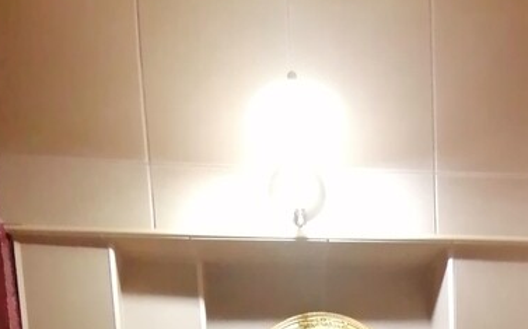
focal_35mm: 49
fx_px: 705
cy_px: 589
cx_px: 385
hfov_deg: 40.1
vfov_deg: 19.6
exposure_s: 1/33.3
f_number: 2.4
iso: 200
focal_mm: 2.7
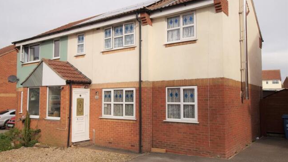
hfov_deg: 61.0
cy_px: 82
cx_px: 142
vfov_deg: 36.7
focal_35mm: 32
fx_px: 244
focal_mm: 20
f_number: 9
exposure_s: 1/100
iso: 100
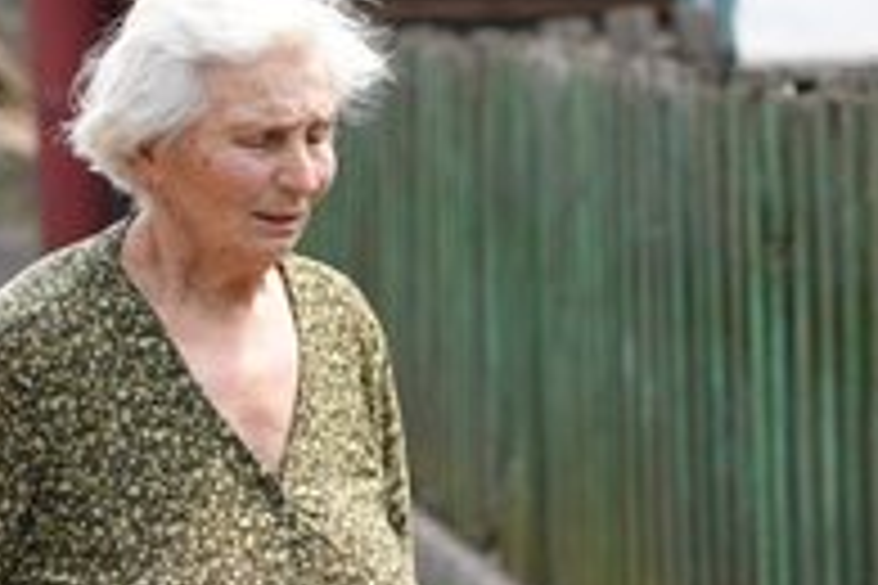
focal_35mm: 148
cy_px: 344
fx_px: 3609
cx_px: 509
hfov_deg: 13.9
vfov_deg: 9.3
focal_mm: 72
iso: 100
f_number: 4
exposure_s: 1/160
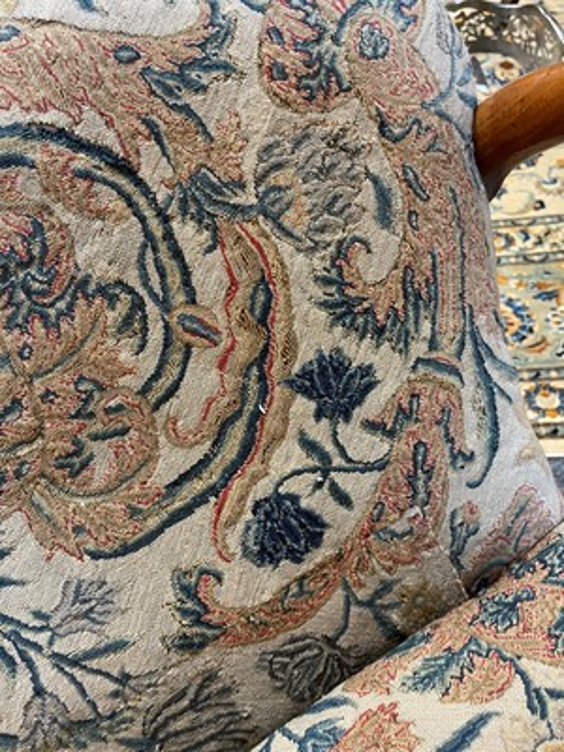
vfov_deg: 69.4
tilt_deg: -54.3
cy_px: 376
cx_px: 282
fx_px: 543
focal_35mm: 25
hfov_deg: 54.9
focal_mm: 5.1
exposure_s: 1/50
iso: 400
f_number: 1.6
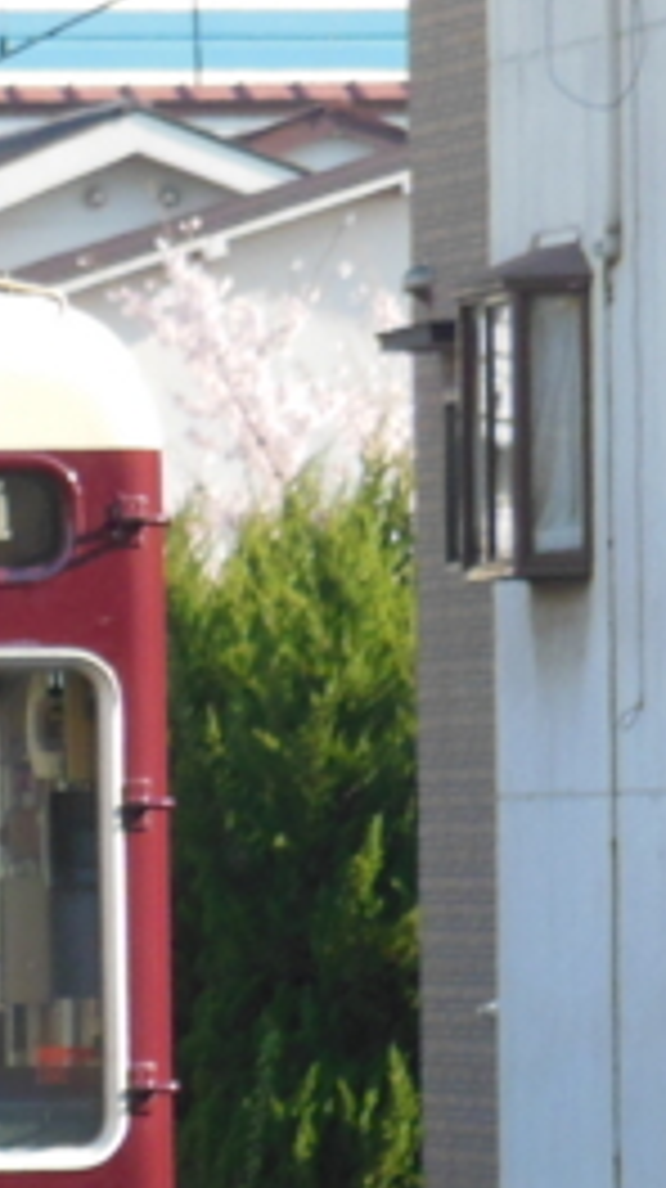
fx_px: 26502
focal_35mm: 842
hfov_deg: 1.4
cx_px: -1130
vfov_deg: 2.6
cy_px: 1012
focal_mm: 45.4
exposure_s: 1/250
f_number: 5.9
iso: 250
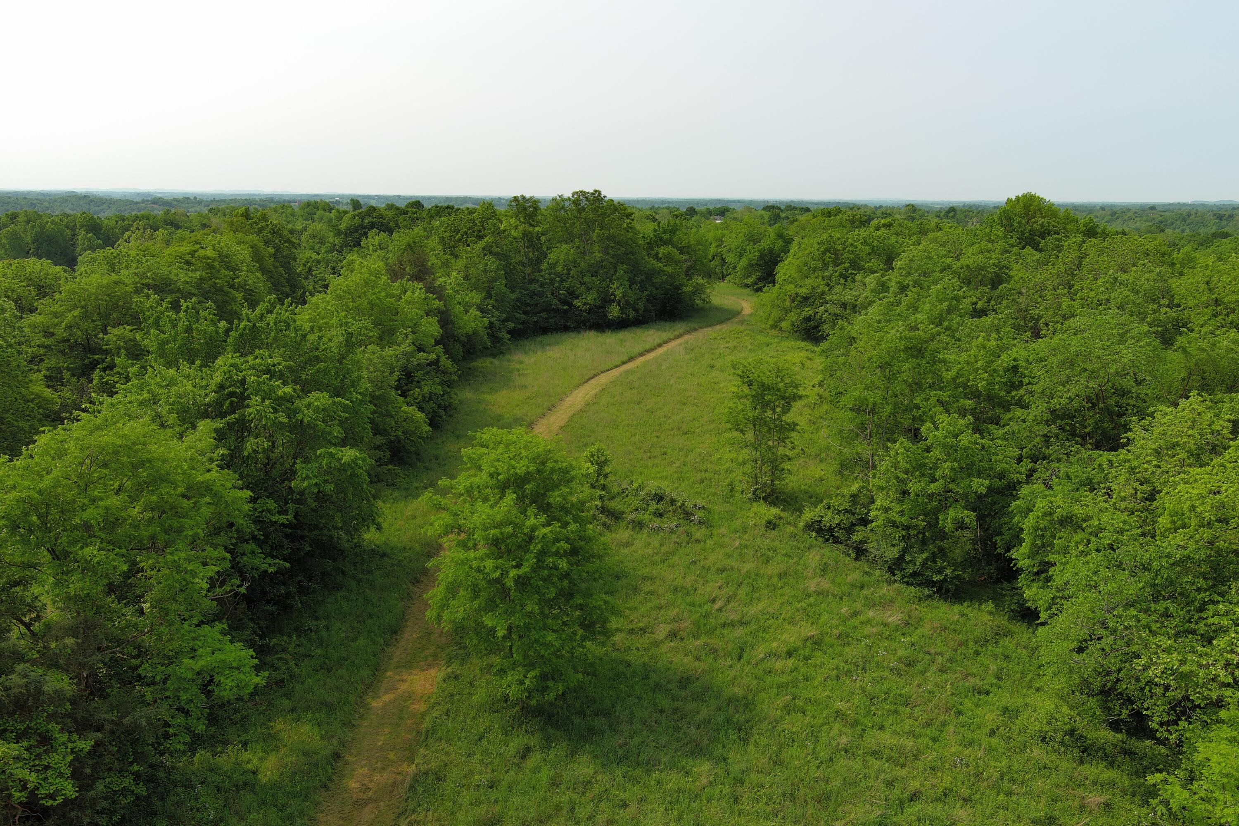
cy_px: 413
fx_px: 998
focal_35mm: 29
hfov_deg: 63.7
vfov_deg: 45.0
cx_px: 620
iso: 100
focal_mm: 10.57
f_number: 2.8
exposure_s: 1/1156
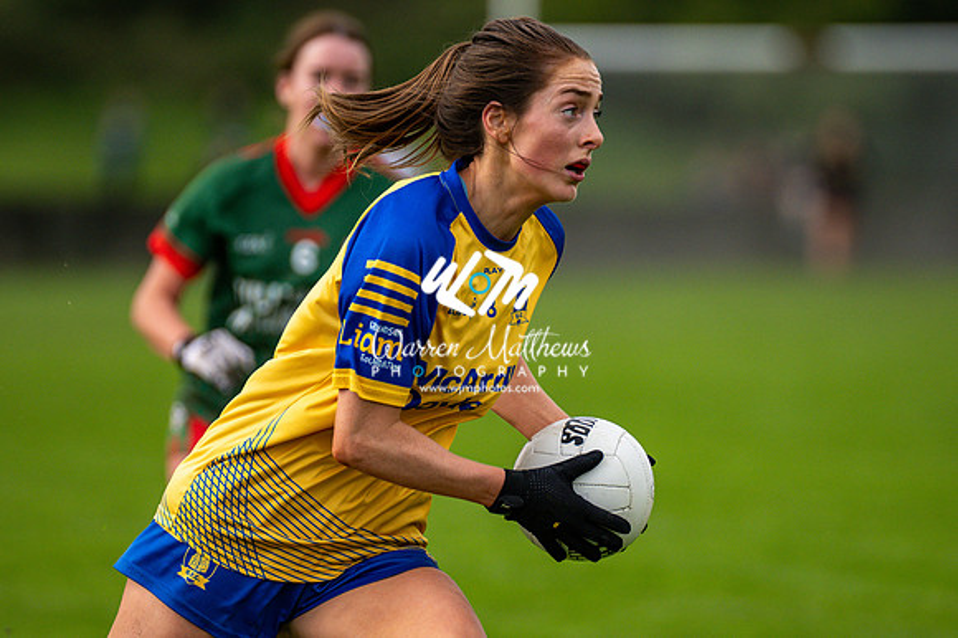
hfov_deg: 4.6
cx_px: 479
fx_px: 11968
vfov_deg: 3.1
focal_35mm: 450
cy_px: 319
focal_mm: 300
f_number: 2.8
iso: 640
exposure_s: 1/5000
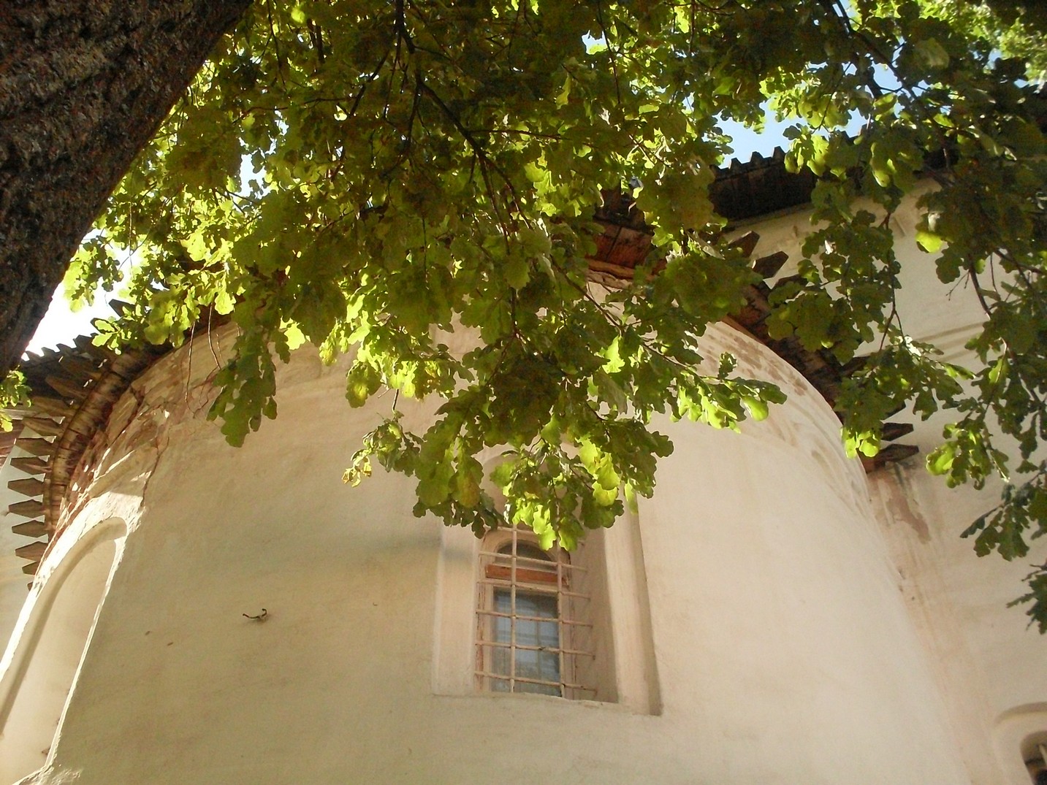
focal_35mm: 38
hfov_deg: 49.0
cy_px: 392
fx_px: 1149
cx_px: 524
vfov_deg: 37.7
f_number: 8.4
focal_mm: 6.3
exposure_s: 1/250
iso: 400
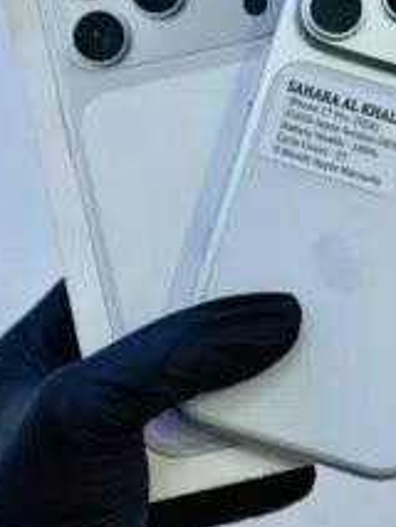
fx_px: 1371
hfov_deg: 16.4
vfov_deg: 21.7
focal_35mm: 90
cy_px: 168
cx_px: 275
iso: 100
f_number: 1.78
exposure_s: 1/100
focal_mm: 6.86
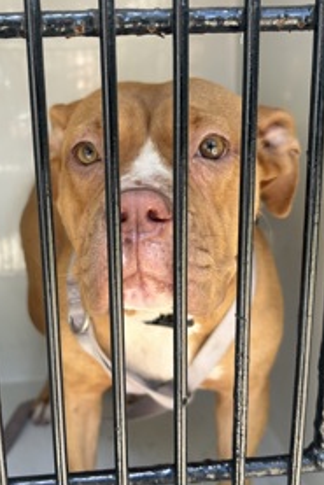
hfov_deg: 32.4
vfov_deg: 47.3
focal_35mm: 41
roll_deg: +0.4
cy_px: 264
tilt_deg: -12.8
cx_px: 112
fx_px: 553
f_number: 1.5
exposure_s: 1/171
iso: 50
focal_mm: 5.7
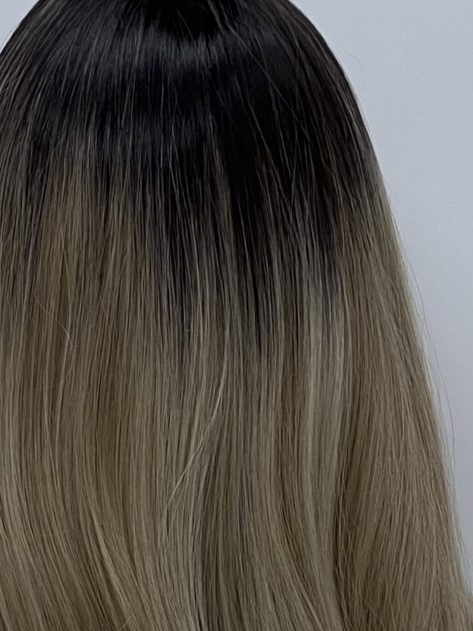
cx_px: 166
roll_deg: +0.5
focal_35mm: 228
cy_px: 518
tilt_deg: -12.7
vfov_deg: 8.7
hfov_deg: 6.5
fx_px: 4157
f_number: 2.8
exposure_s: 1/100
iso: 160
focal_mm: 9
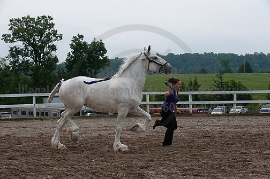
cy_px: 90
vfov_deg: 17.5
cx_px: 135
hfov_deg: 26.0
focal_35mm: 78
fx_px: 584
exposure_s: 1/1600
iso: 720
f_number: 5.6
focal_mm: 78
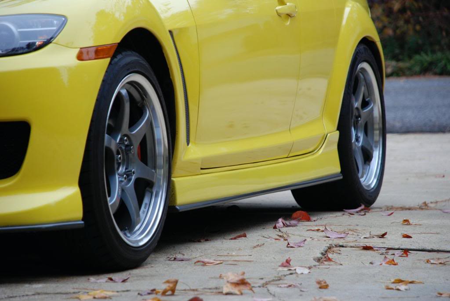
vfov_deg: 6.8
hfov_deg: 10.1
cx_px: 225
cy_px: 150
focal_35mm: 202
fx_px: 2534
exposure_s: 1/100
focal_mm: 135
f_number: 5.6
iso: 400
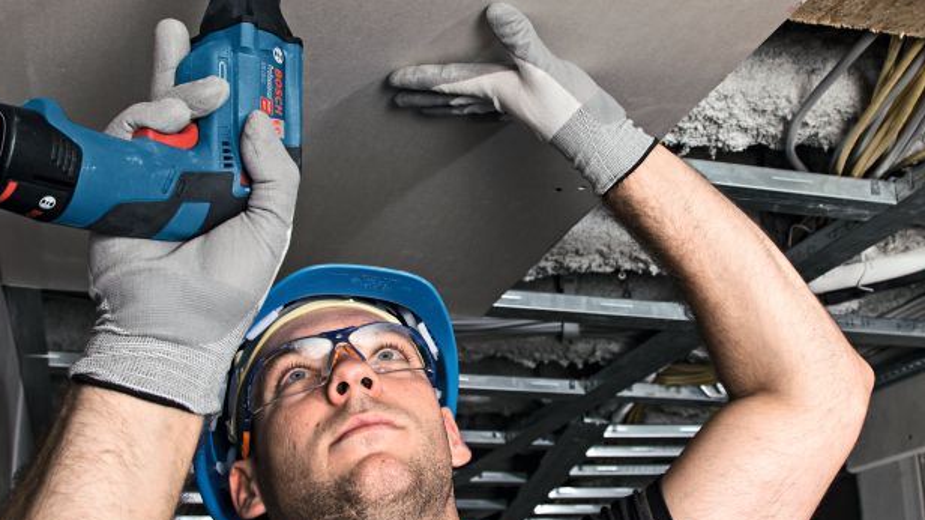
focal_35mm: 51
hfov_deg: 40.5
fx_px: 1250
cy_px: 247
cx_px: 535
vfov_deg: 23.5
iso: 100
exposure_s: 1/100
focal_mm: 20
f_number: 5
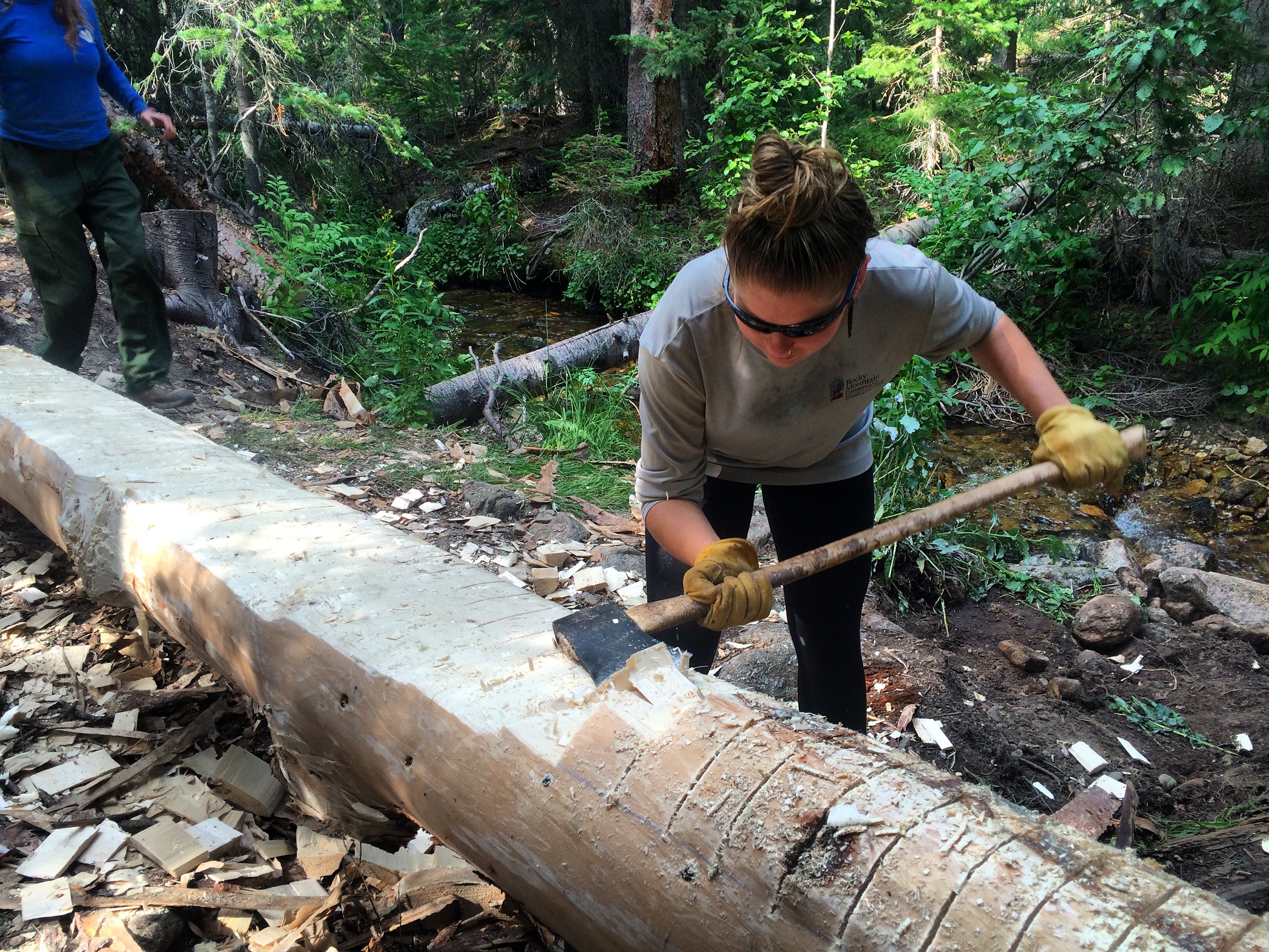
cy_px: 476
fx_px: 1063
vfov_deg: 48.2
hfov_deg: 61.7
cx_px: 634
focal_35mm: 29
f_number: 2.2
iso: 32
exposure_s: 1/163
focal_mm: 4.15
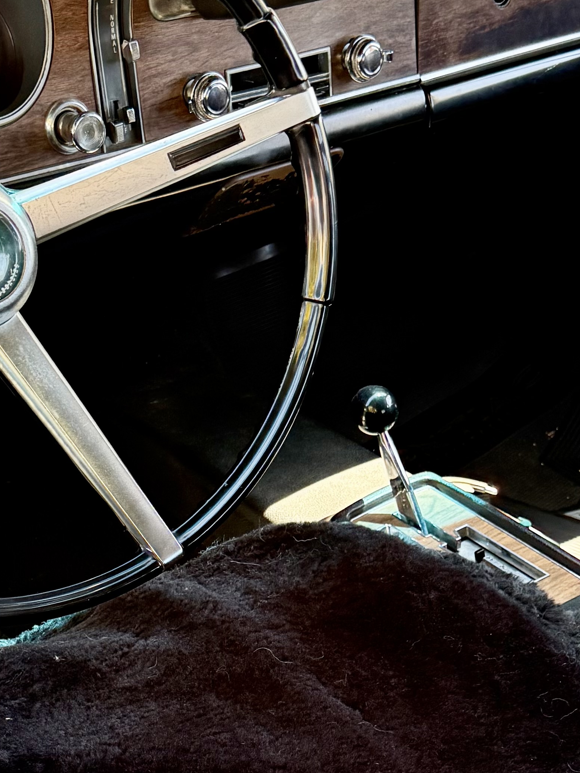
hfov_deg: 22.3
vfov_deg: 28.9
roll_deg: -1.8
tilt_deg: -38.7
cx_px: 298
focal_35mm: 66
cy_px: 597
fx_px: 1474
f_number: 1.78
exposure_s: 1/60
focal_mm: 6.76
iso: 250
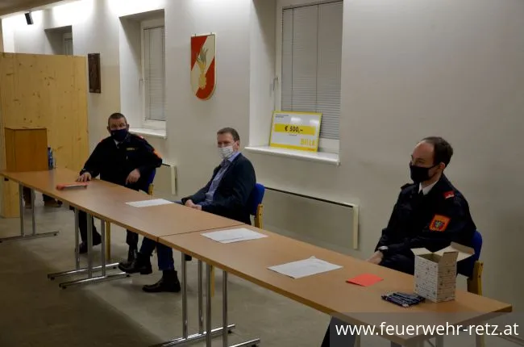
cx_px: 262
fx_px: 653
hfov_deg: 43.7
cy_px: 174
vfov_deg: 29.7
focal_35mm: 45
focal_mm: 30
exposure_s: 1/60
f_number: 4.2
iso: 720
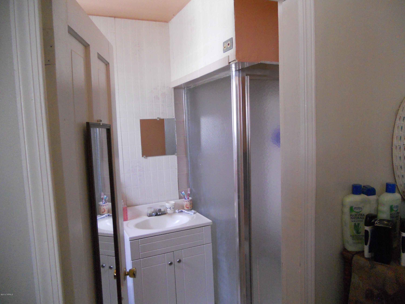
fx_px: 316
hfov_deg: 65.3
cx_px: 202
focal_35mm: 27
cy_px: 152
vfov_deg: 51.4
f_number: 3.2
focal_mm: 4.9
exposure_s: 1/8
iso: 500
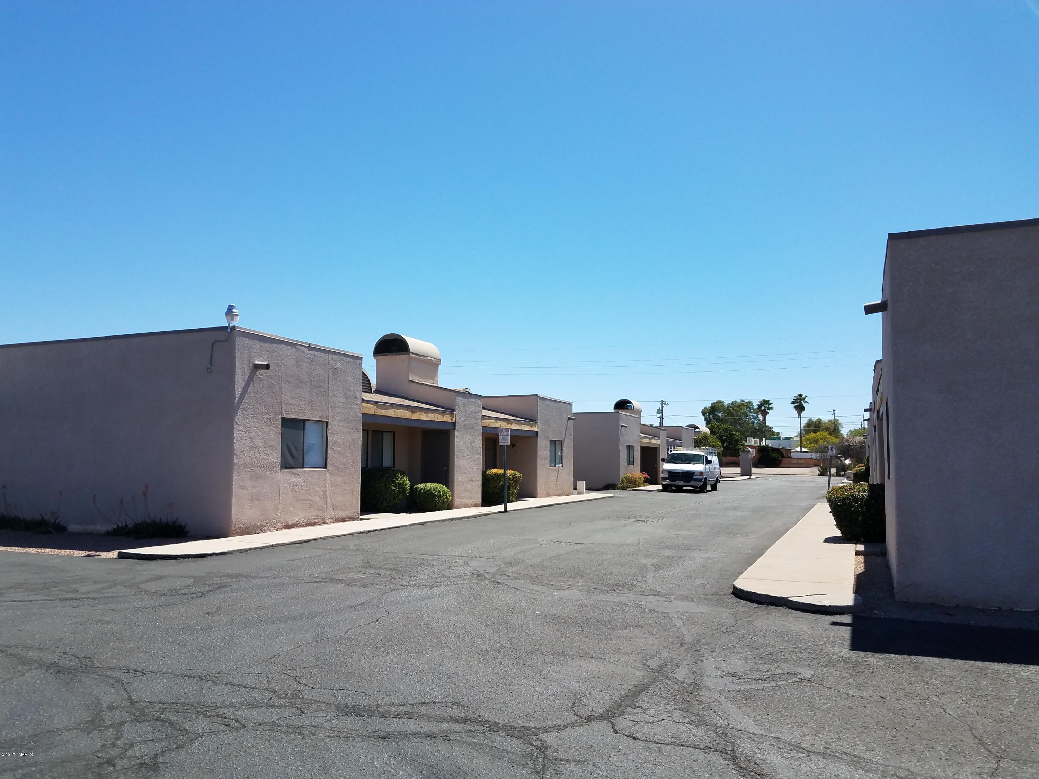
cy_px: 390
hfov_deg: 67.3
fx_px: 780
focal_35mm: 26
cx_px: 520
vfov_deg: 53.1
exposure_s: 1/2208
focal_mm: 4.2
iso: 40
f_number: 1.7
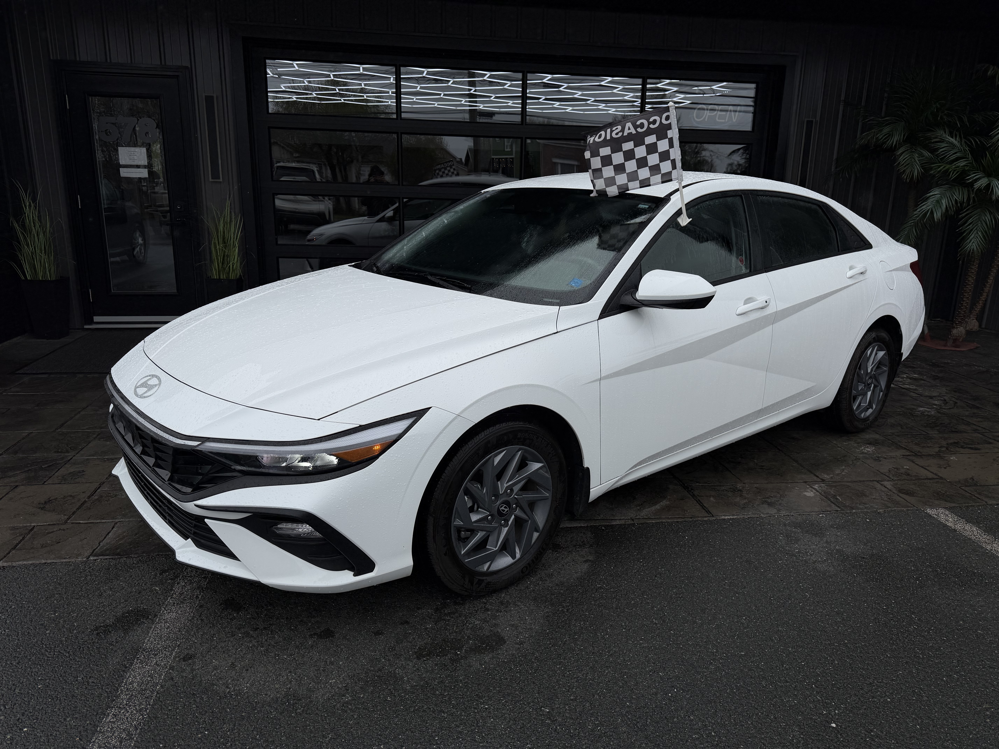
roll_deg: -1.9
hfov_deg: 71.6
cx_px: 500
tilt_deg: -14.6
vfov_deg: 56.8
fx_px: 693
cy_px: 374
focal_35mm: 24
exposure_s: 1/6173
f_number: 1.78
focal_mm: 6.76
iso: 80
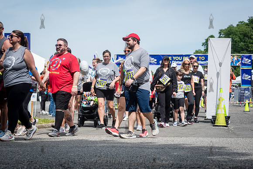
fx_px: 562
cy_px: 84
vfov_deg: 17.1
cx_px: 126
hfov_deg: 25.4
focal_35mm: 80
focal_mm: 80
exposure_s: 1/1250
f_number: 4.5
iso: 250
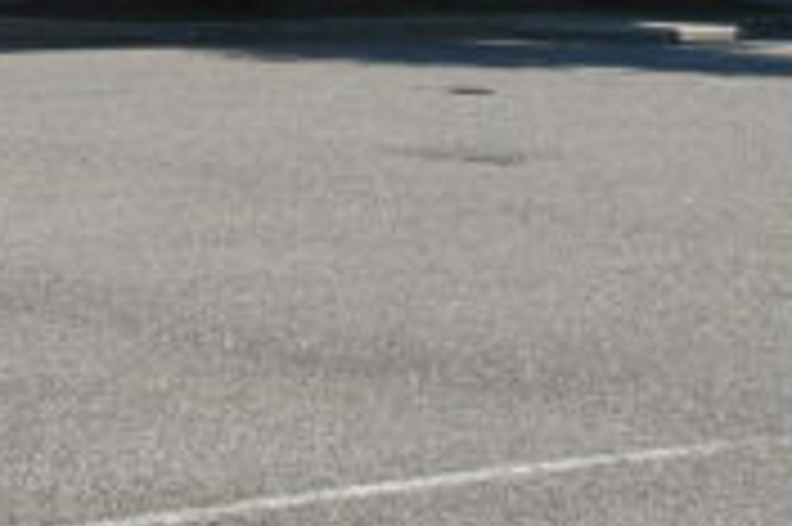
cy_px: -522
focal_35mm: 144
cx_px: -27
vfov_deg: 9.0
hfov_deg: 14.0
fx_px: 3165
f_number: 6.3
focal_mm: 22
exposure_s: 1/320
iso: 100
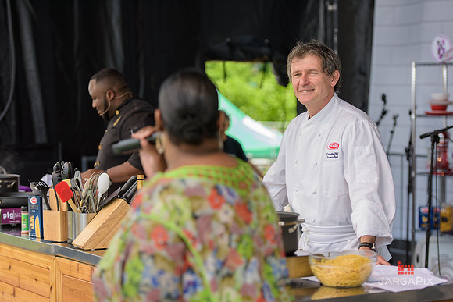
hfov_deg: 20.0
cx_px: 226
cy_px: 151
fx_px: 1284
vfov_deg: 13.4
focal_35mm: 102
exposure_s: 1/1000
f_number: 3.2
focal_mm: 102
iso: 250
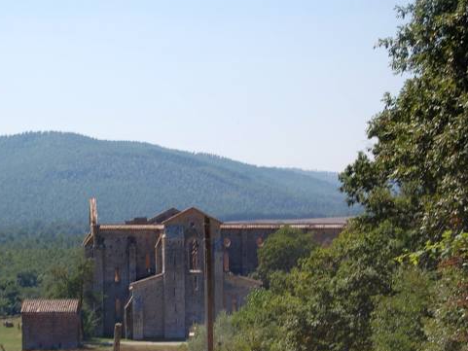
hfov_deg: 18.1
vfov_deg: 13.6
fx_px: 1469
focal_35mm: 109
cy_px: 182
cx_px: 171
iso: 220
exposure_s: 1/250
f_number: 10
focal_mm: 55
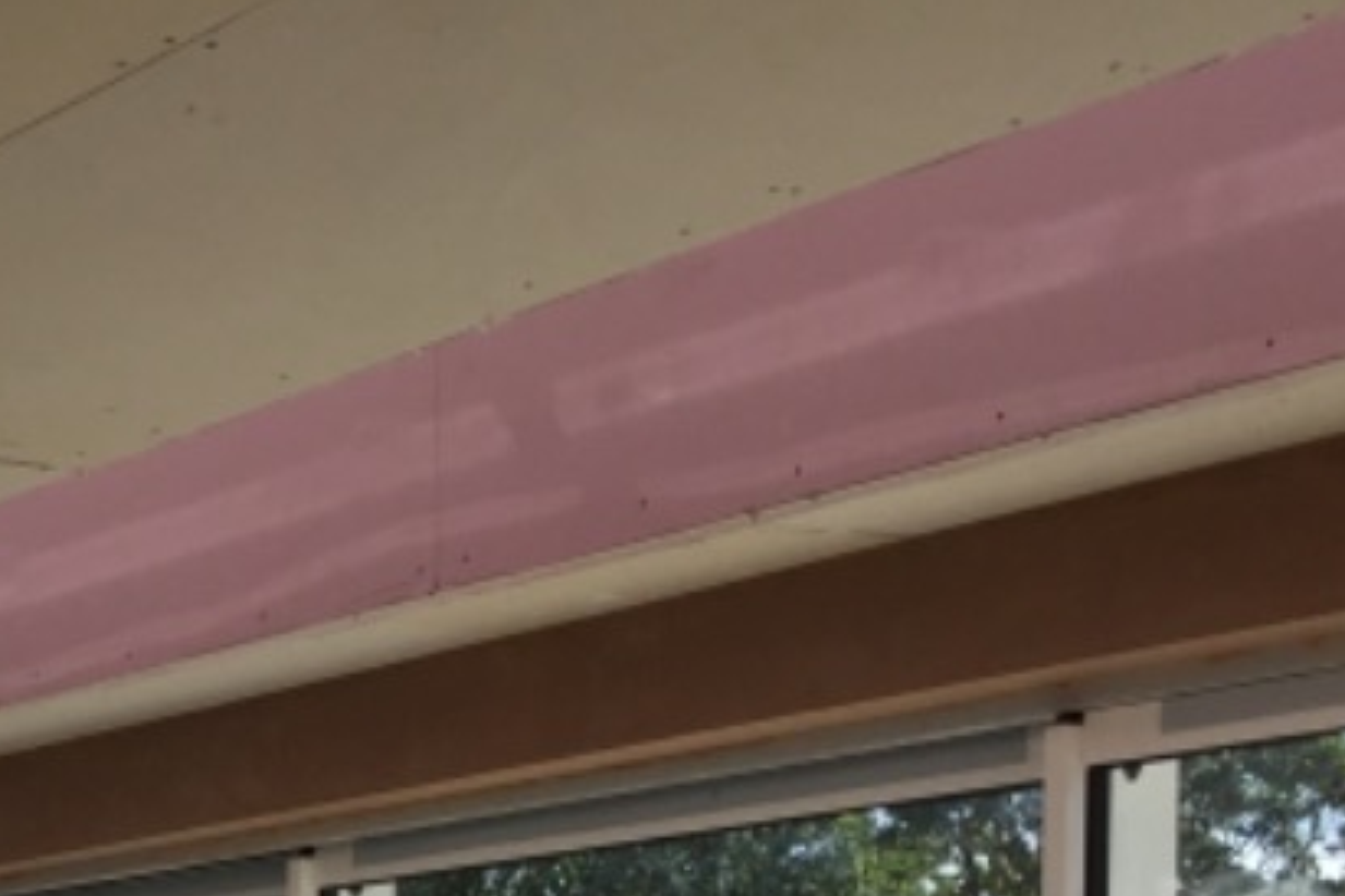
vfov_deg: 14.2
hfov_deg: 21.3
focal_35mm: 88
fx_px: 3288
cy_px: 1452
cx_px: -331
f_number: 2.2
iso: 32
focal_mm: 4.15
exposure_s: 1/1522
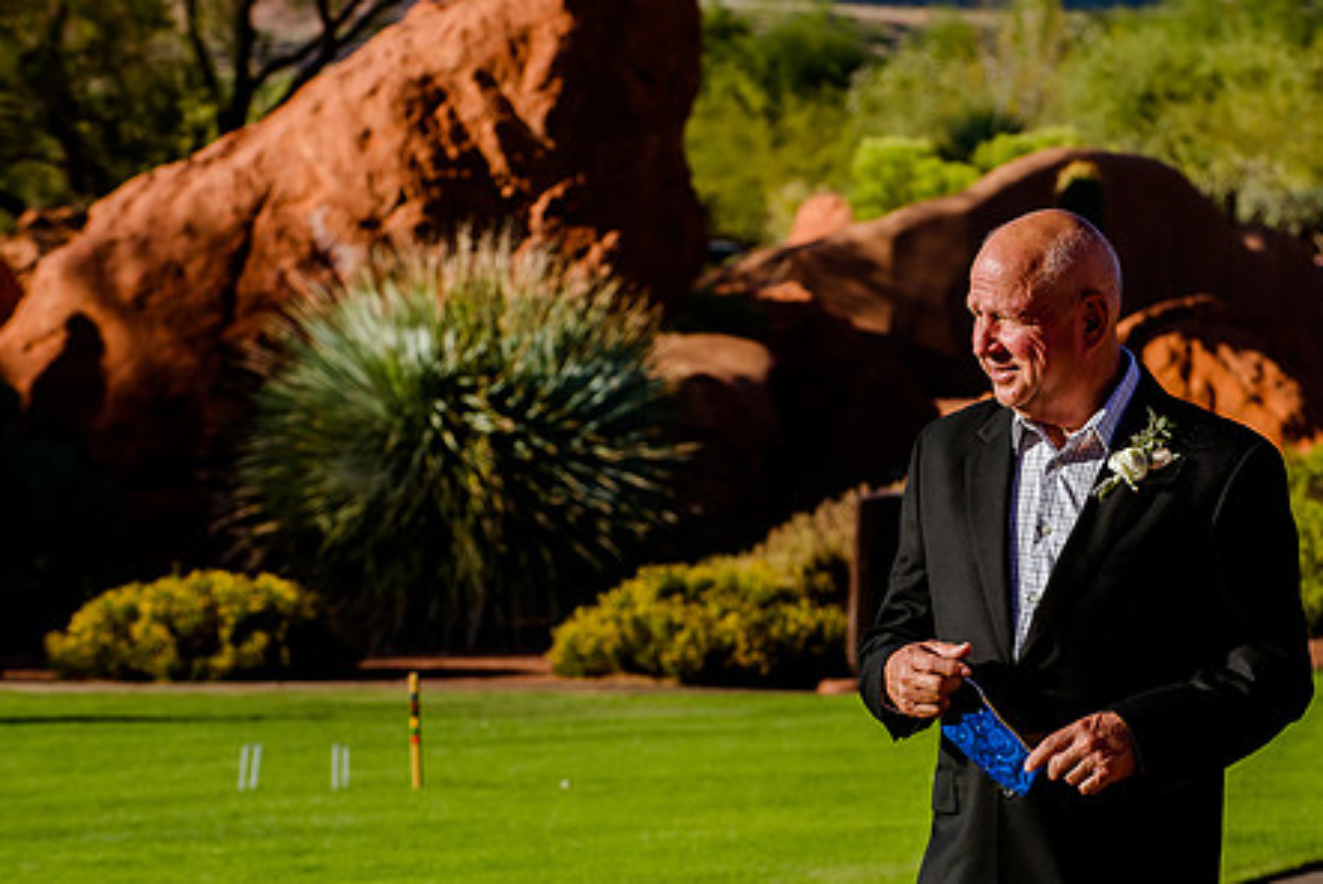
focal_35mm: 235
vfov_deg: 5.9
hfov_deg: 8.7
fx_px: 8642
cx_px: 971
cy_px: 521
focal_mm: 140
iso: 200
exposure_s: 1/400
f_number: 8
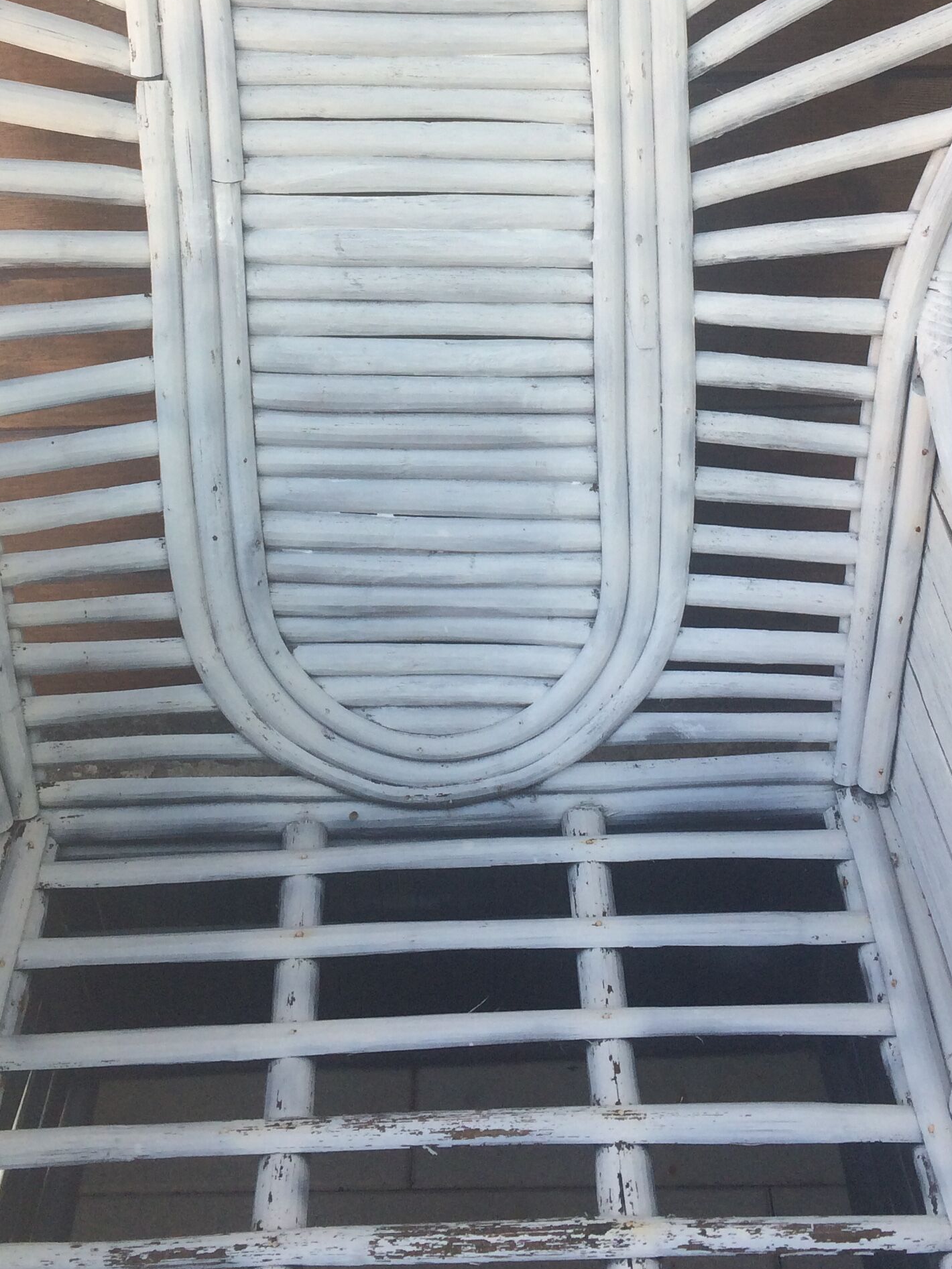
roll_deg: +0.9
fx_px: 1833
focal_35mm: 50
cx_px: 467
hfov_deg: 29.1
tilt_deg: -32.4
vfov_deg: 36.7
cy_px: 237
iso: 32
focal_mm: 4.15
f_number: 2.2
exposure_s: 1/466
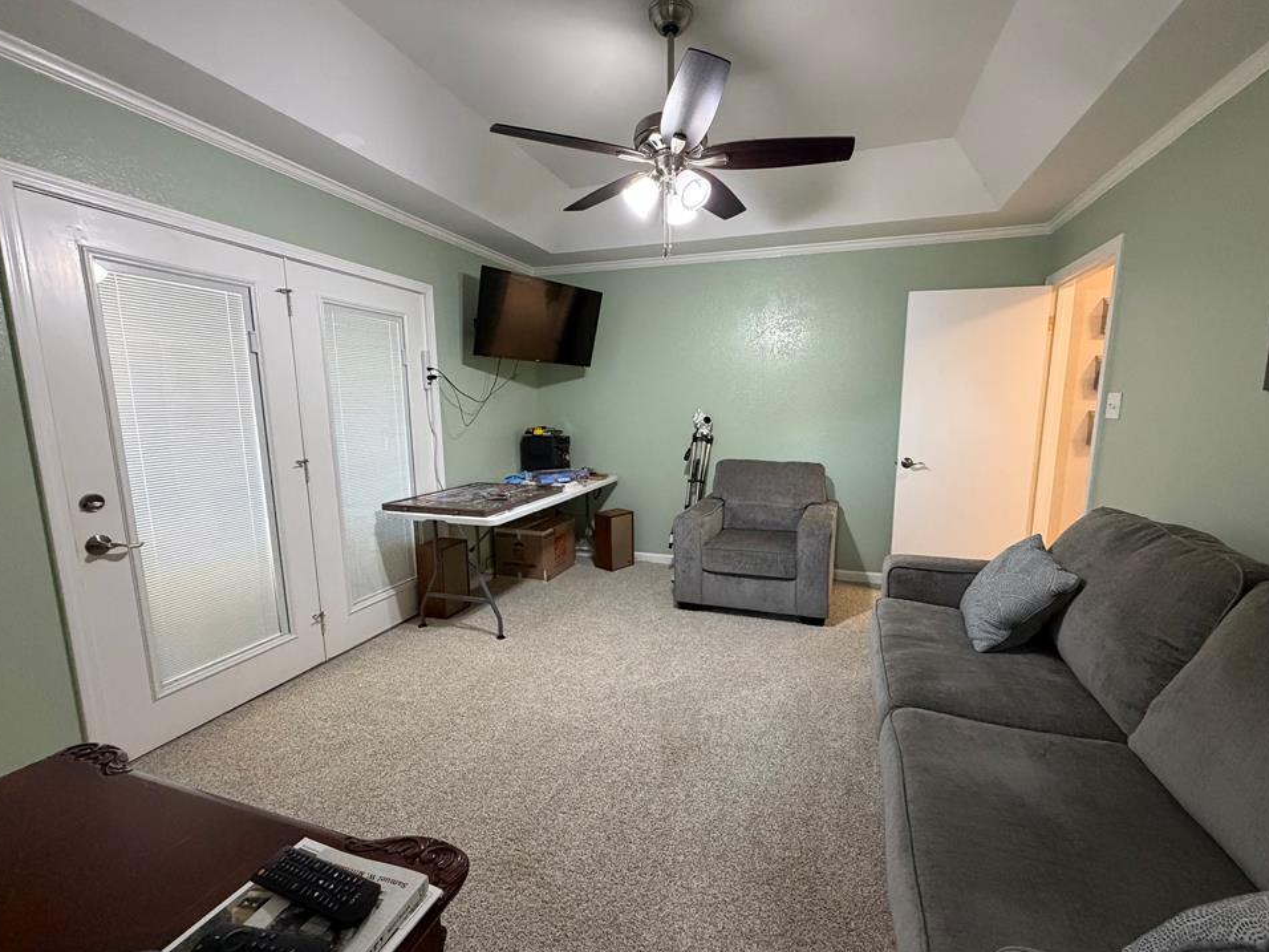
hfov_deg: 98.1
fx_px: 550
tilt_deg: -9.5
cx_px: 660
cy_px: 487
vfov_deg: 81.7
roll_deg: +0.3
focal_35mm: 15
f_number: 2.2
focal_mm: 2.22
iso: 500
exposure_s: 1/60
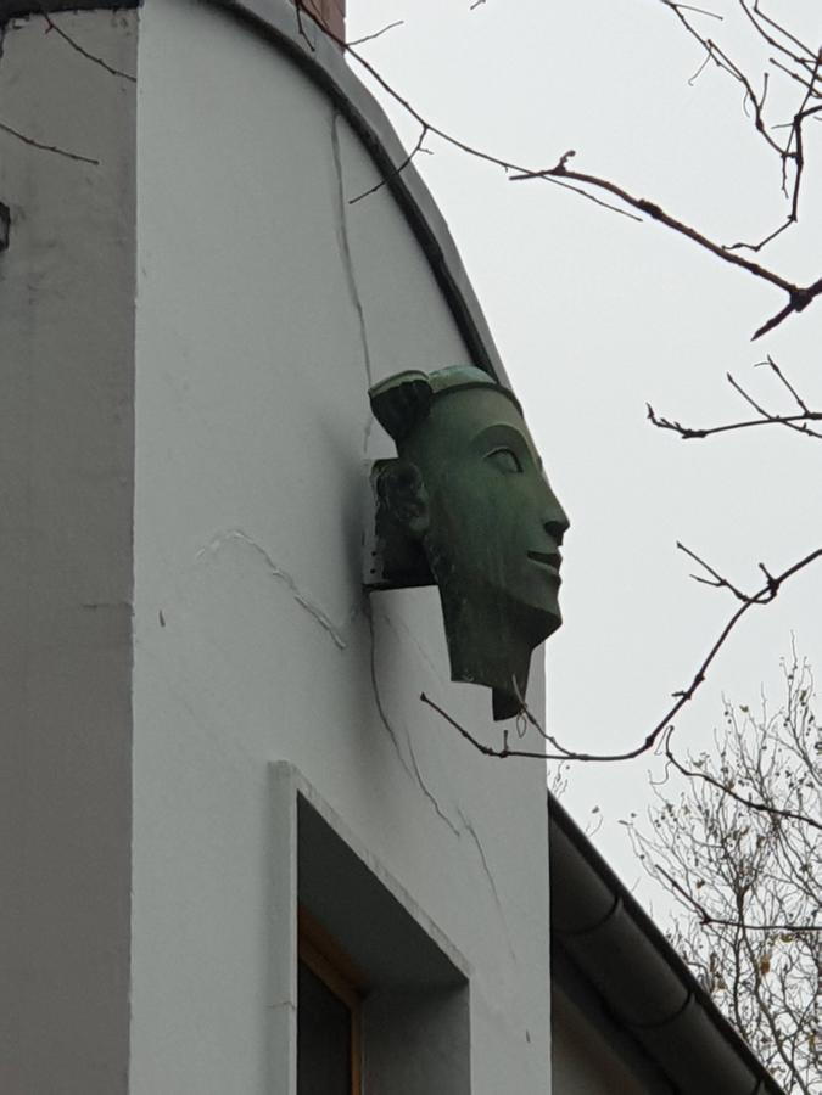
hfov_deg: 28.0
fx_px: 1646
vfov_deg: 36.8
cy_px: 548
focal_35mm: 52
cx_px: 411
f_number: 2.4
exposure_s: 1/100
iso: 100
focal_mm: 6
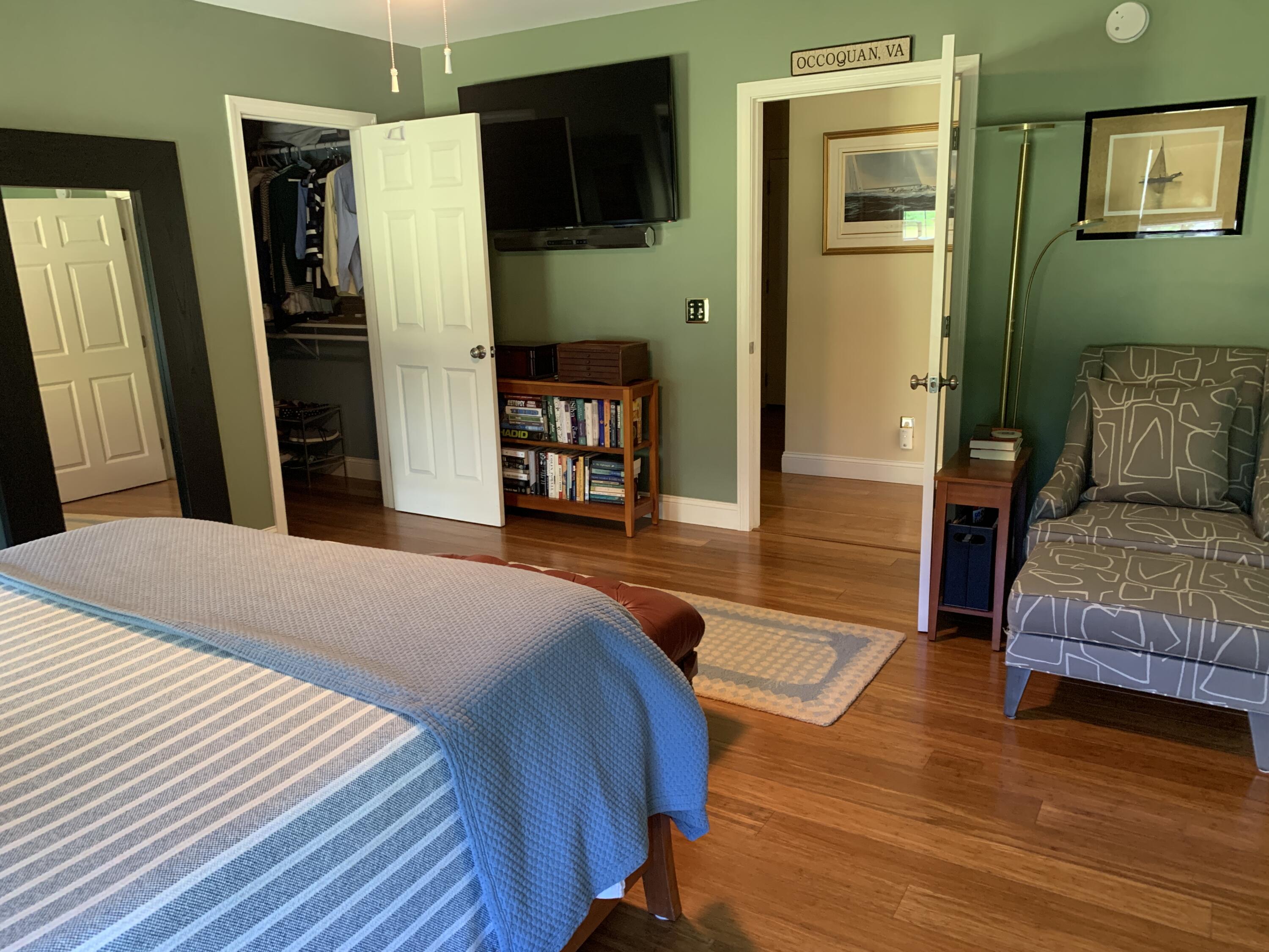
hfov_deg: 67.3
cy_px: 476
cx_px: 634
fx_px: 953
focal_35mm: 26
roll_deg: +0.9
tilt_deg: -13.8
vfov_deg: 53.1
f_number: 1.8
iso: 400
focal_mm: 4.25
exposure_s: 1/40
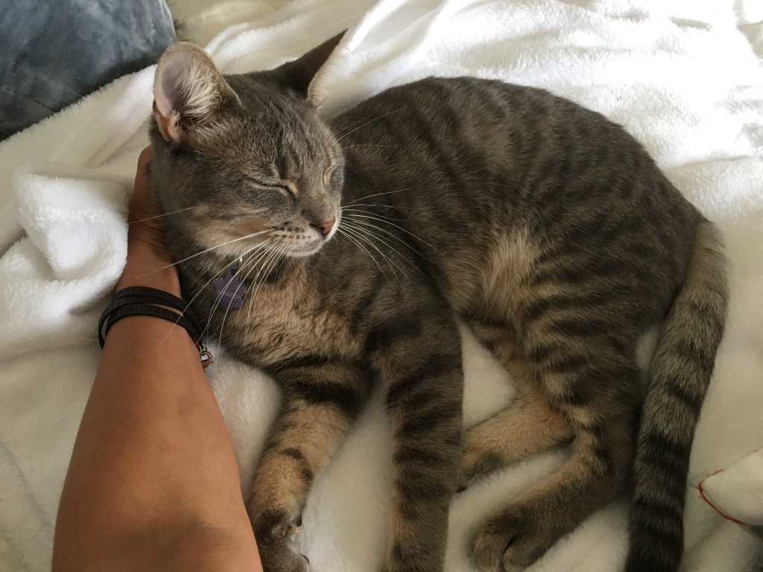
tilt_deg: -54.5
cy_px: 286
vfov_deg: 48.2
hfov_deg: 61.7
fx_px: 639
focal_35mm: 29
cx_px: 382
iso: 50
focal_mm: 4.15
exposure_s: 1/15
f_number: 2.2
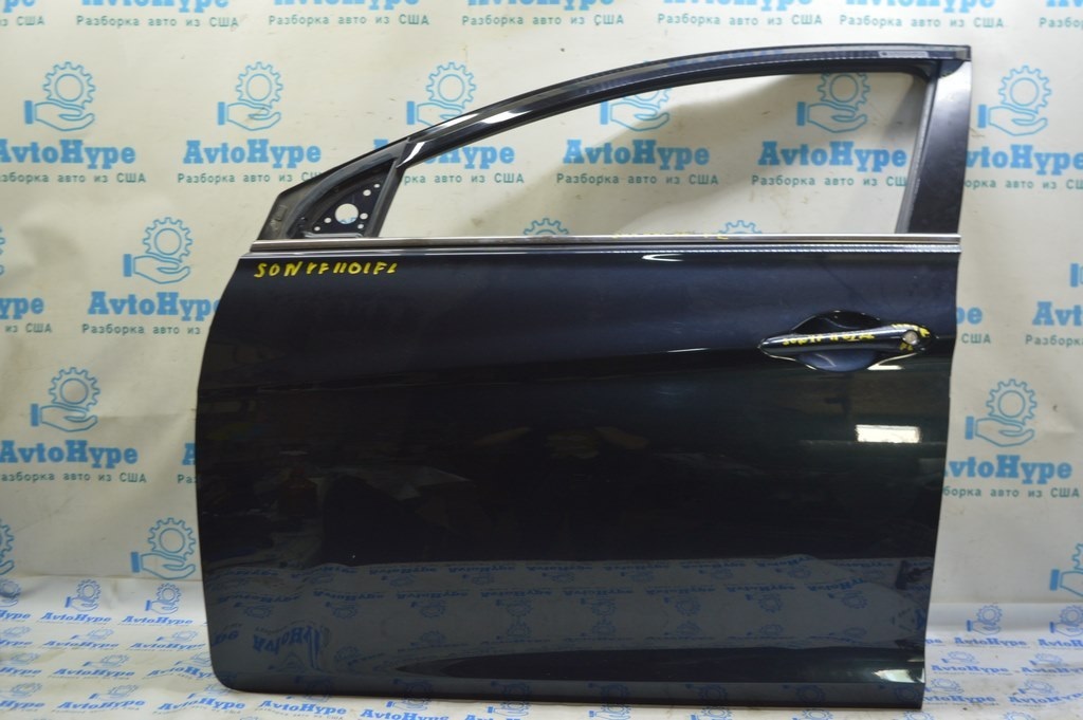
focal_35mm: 36
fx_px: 1082
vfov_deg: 36.8
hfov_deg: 53.2
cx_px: 542
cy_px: 360
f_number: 5.6
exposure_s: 1/20
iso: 400
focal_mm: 24
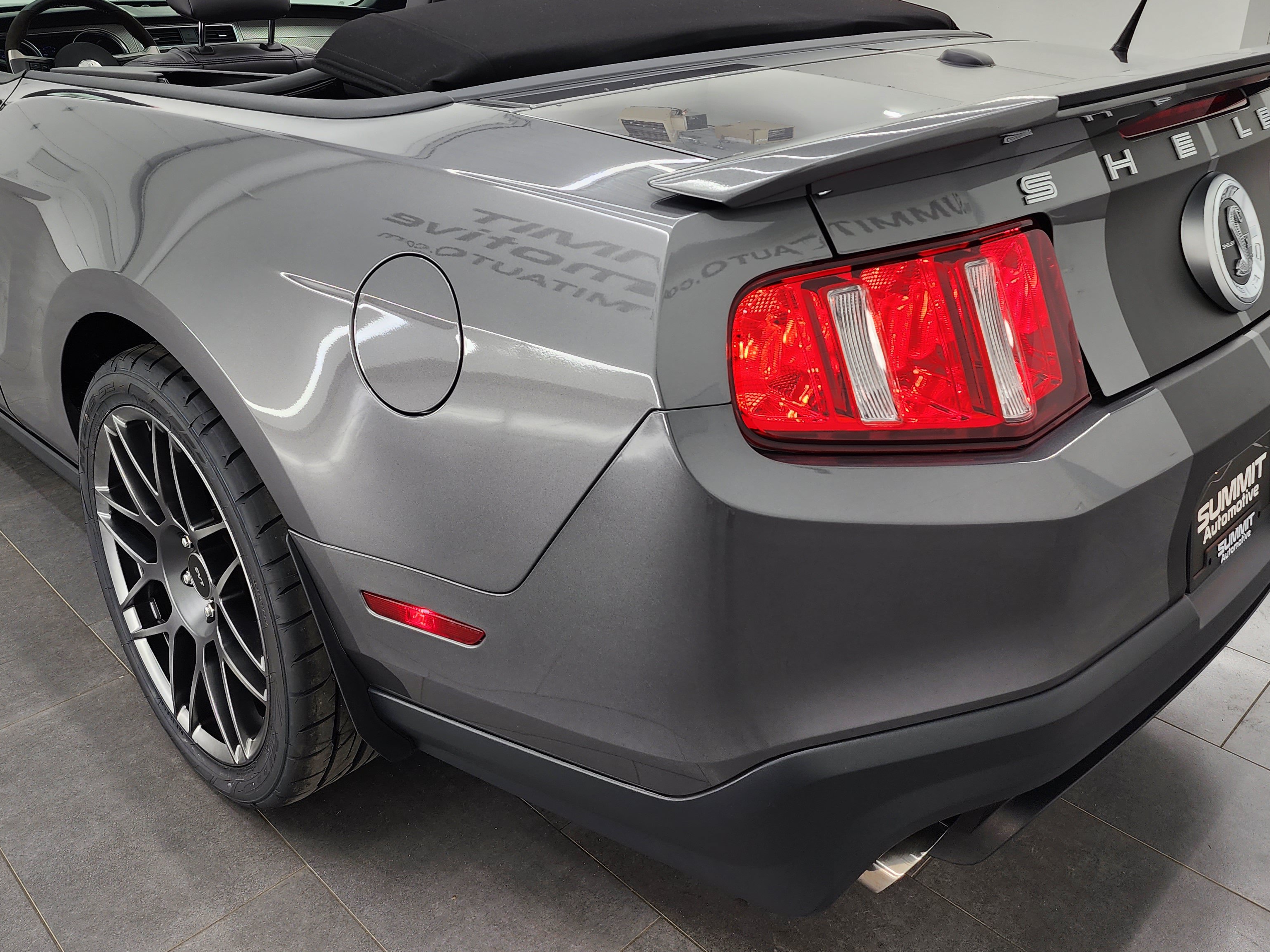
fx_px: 1101
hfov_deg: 59.9
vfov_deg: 46.3
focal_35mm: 30
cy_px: 341
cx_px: 576
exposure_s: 1/54
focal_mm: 6.4
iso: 40
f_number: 1.8
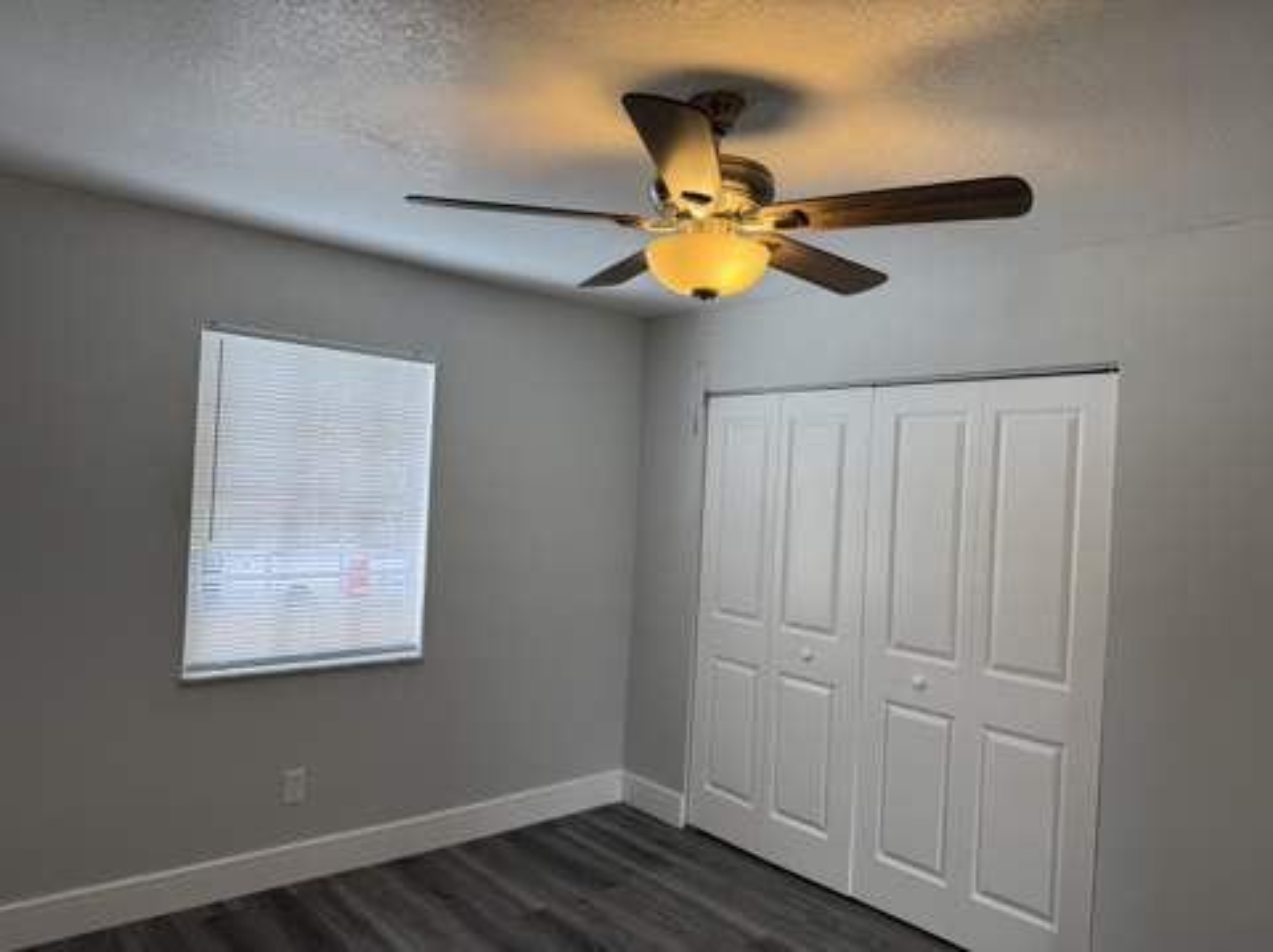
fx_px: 882
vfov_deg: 56.7
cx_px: 636
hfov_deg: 71.7
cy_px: 476
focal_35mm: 24
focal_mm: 6.76
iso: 64
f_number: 1.78
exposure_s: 1/136
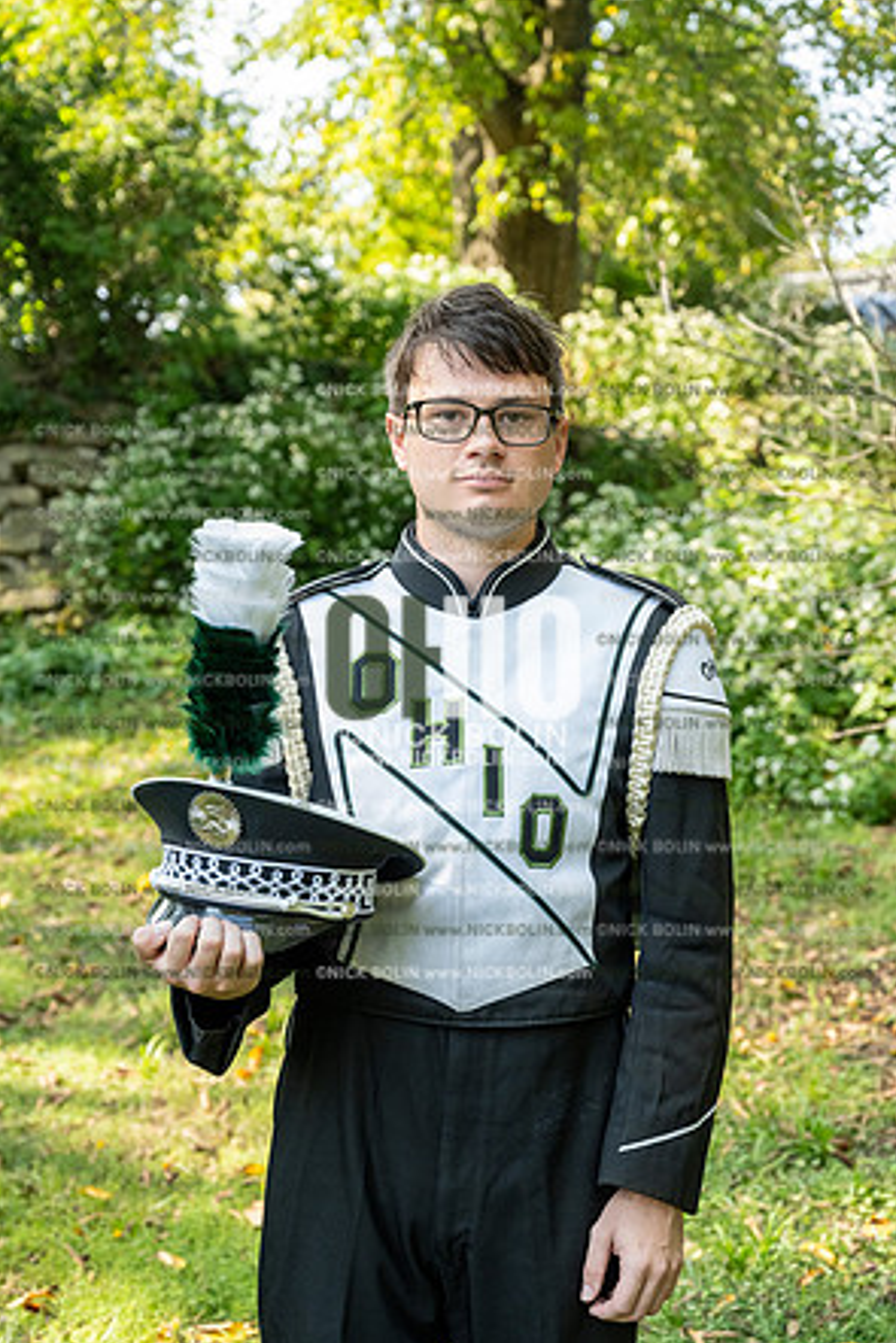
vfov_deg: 35.6
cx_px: 453
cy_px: 681
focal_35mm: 56
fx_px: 2089
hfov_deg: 24.2
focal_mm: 55
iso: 1250
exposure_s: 1/800
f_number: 5
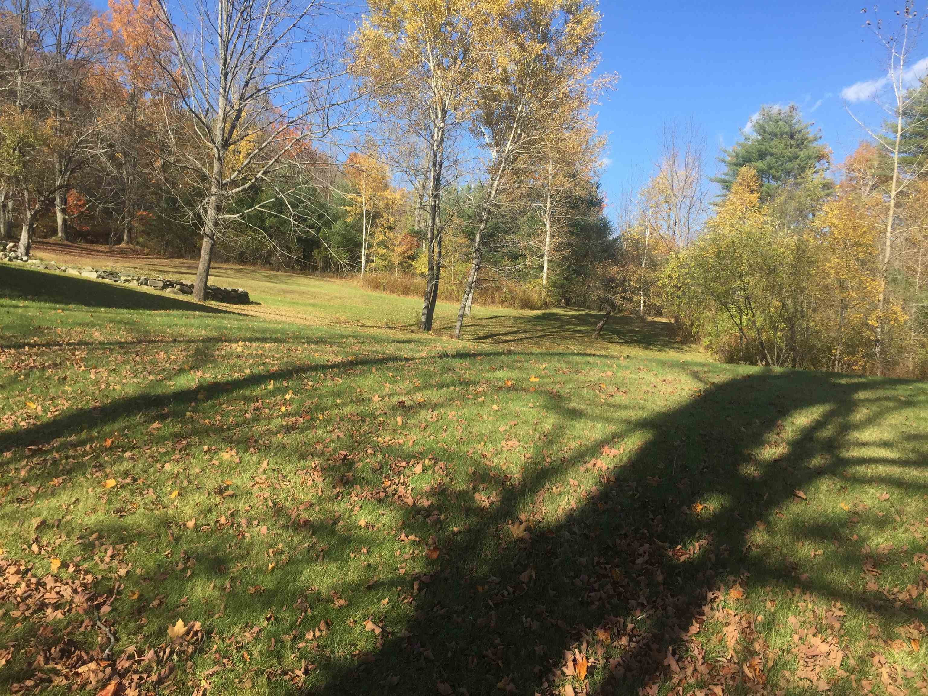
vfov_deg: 48.2
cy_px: 348
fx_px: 777
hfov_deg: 61.7
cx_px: 464
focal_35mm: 29
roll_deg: -3.3
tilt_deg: +5.4
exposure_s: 1/1041
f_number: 2.2
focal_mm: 4.15
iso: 32
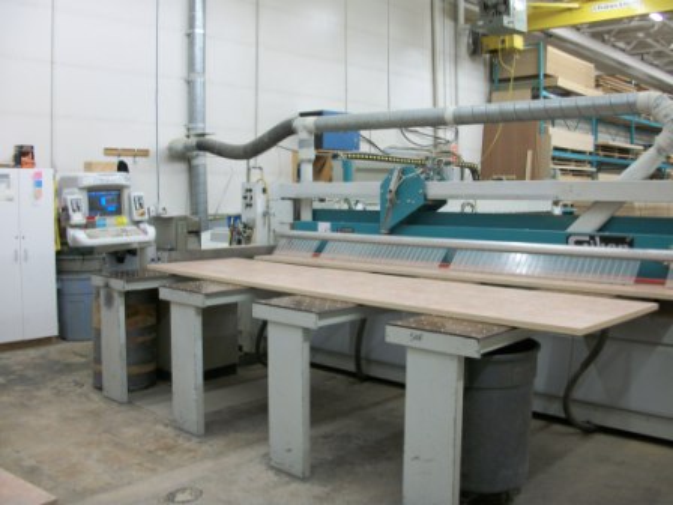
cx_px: 336
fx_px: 680
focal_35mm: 35
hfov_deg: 52.6
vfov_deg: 40.7
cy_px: 252
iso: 160
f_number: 3.1
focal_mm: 6.3
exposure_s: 1/15
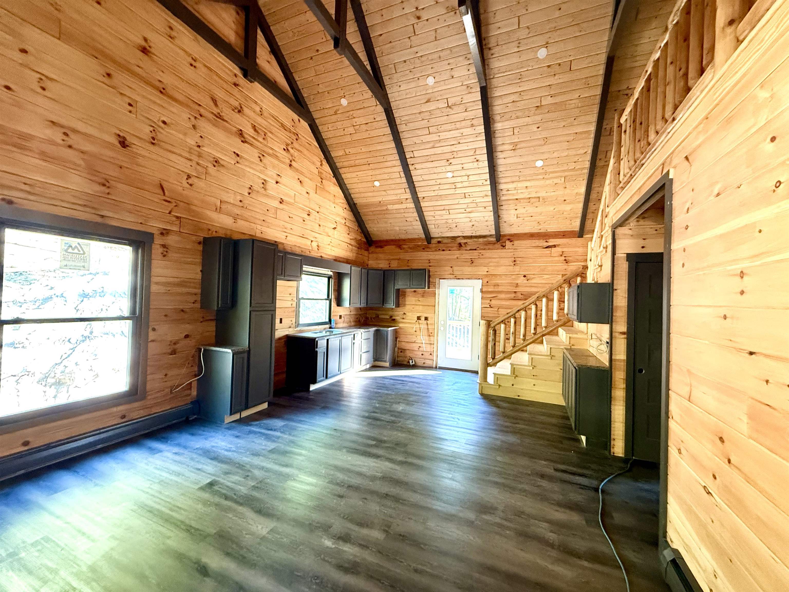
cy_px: 296
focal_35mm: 14
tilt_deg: +1.7
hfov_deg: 102.1
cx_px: 394
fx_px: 319
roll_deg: -2.2
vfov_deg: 85.7
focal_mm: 2.22
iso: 640
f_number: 2.2
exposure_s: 1/60
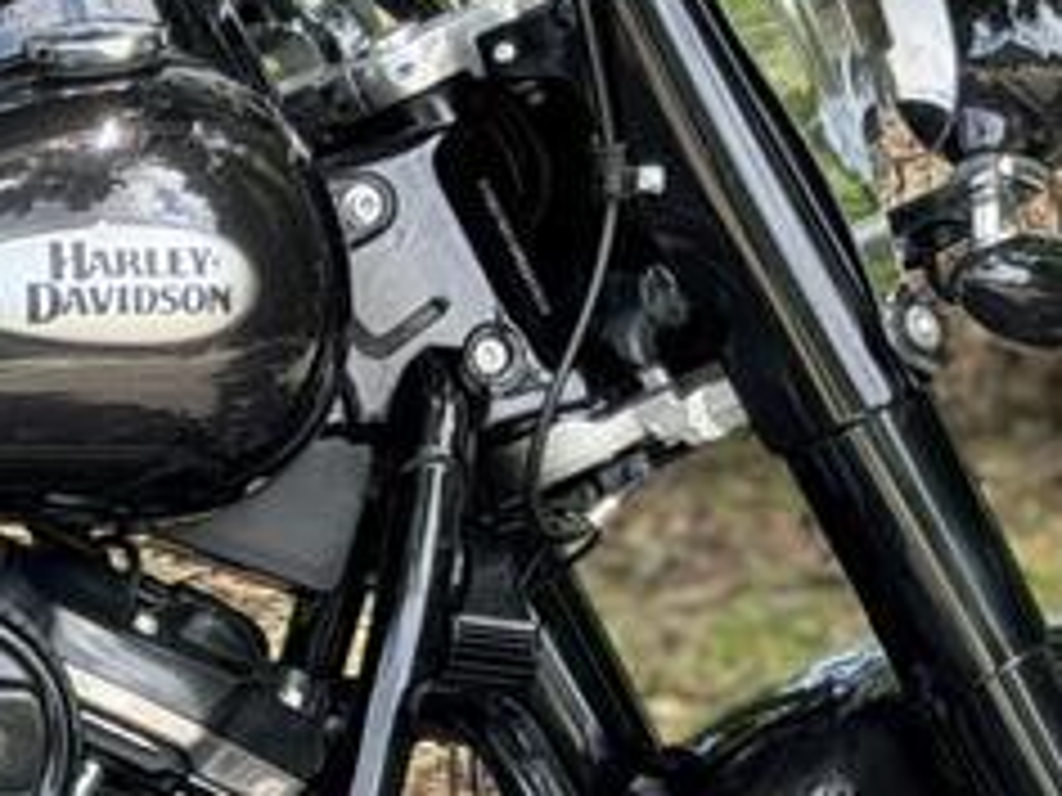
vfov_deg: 6.1
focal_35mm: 244
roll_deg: -3.4
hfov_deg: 7.9
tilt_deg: -11.8
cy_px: 594
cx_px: -688
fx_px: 7486
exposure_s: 1/455
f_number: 1.78
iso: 80
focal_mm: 6.76
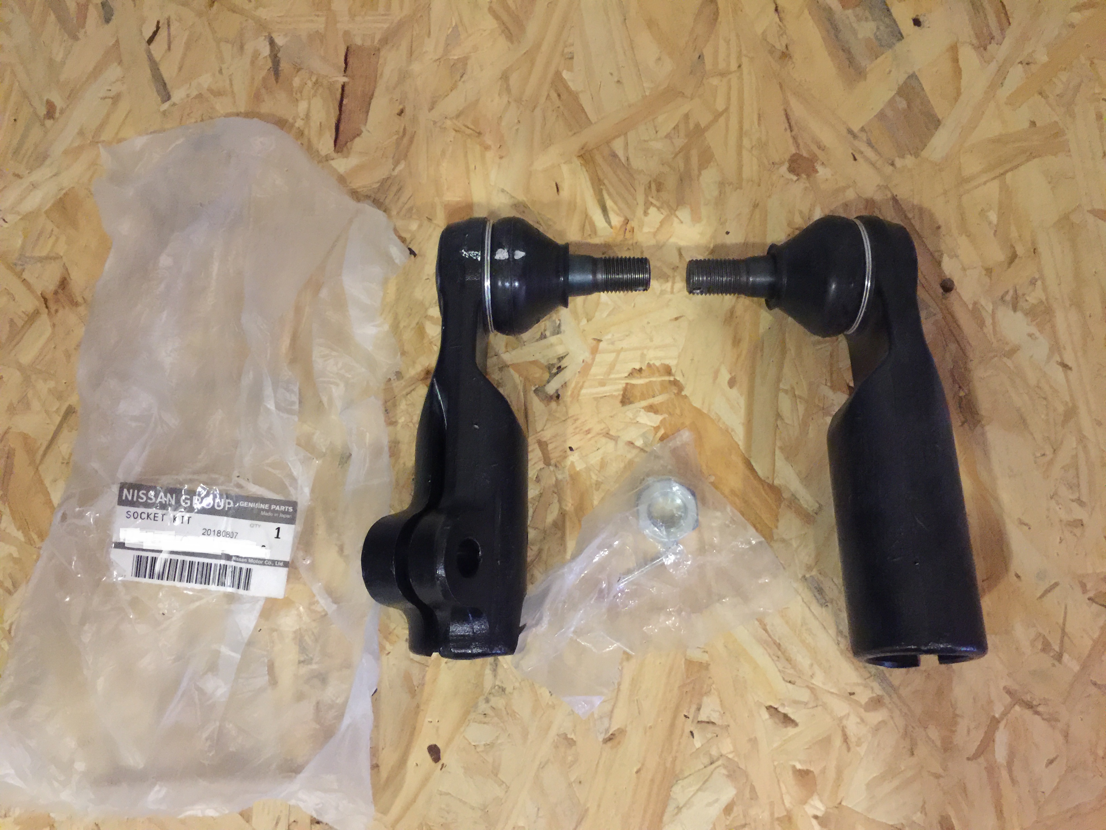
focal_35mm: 29
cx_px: 553
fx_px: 927
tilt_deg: -80.9
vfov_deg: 48.2
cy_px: 415
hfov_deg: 61.7
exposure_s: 1/4
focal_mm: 4.15
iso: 125
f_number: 2.2
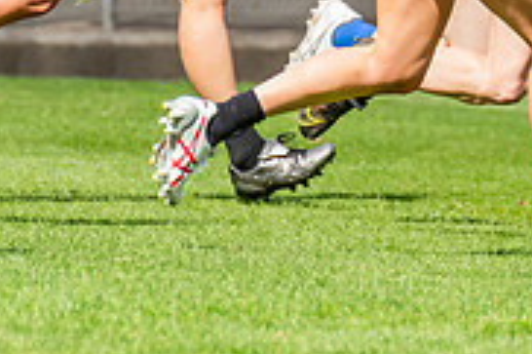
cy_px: -83
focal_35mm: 1935
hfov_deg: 1.1
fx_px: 28569
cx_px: 596
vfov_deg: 0.7
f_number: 8
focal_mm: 420
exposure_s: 1/1600
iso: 800
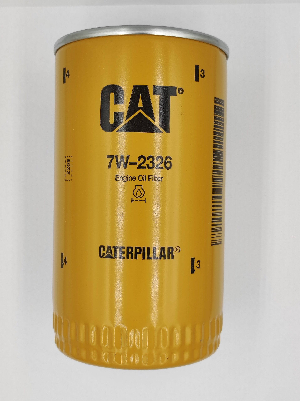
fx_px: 289
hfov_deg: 54.8
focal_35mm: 25
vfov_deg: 69.4
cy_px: 200
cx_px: 150
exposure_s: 1/100
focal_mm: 4.7
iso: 55
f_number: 1.79
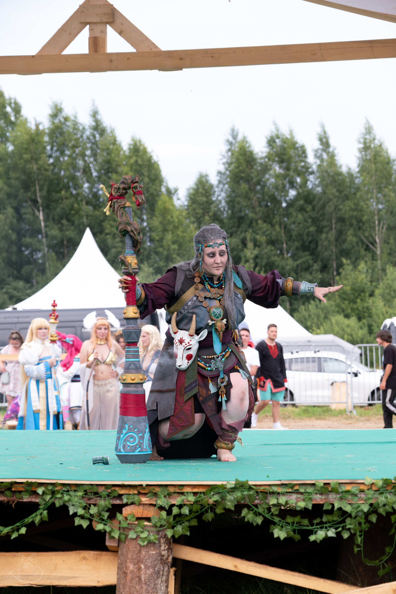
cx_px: 198
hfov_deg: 16.5
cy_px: 297
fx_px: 1369
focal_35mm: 83
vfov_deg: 24.5
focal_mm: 55
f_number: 3.6
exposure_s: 1/1000
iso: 320
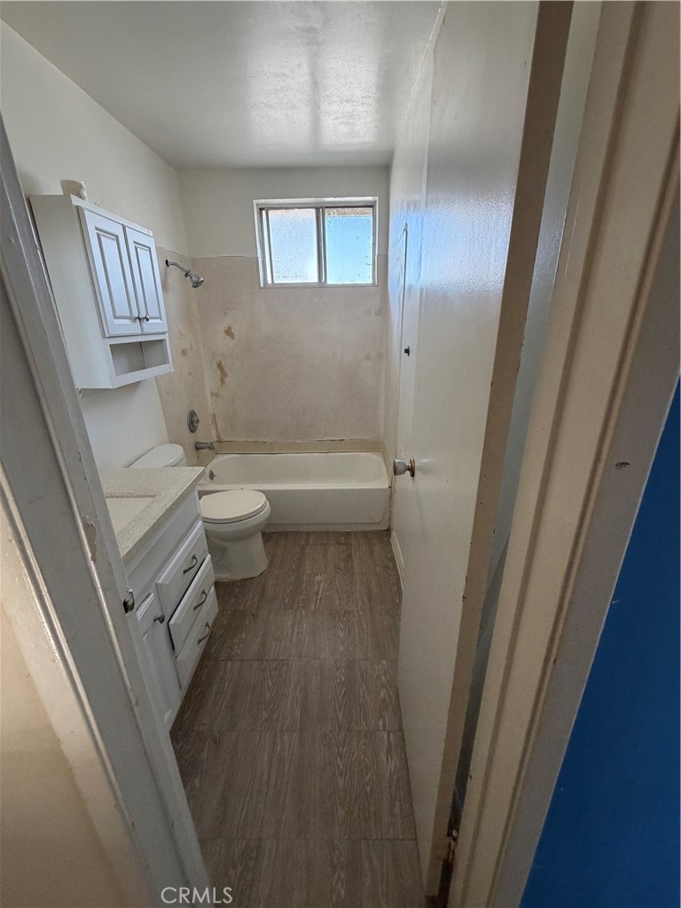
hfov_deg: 85.7
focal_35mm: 14
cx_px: 340
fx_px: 367
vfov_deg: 102.1
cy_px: 454
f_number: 2.2
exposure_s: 1/121
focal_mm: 2.22
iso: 320
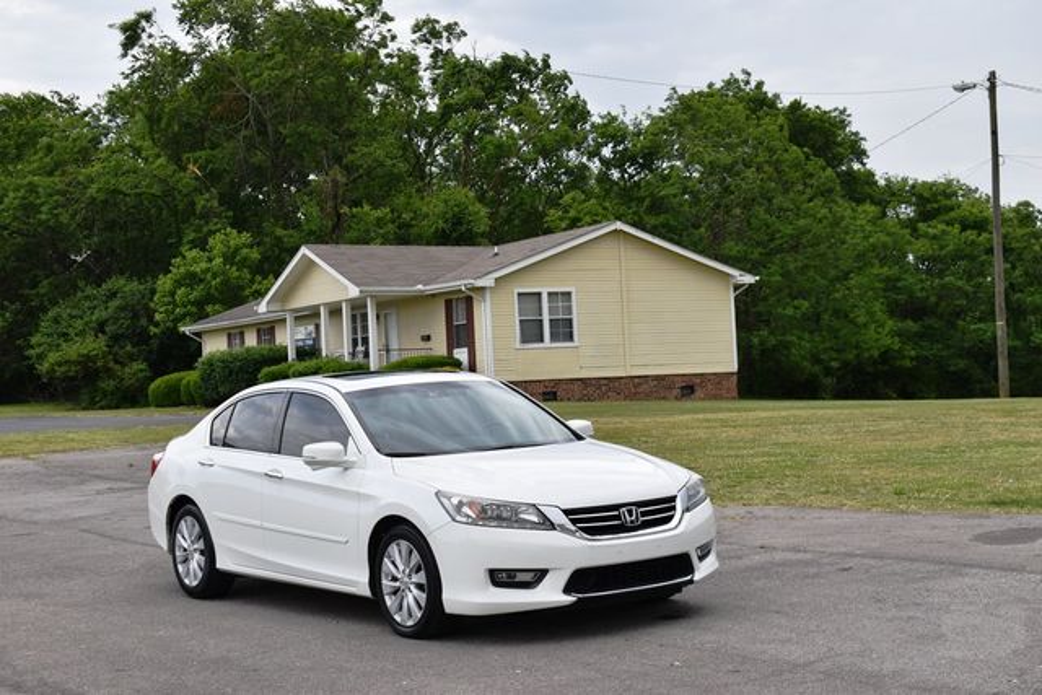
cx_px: 521
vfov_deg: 22.6
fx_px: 1737
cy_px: 348
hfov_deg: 33.4
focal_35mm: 60
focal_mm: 40
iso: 200
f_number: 7.1
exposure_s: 1/250
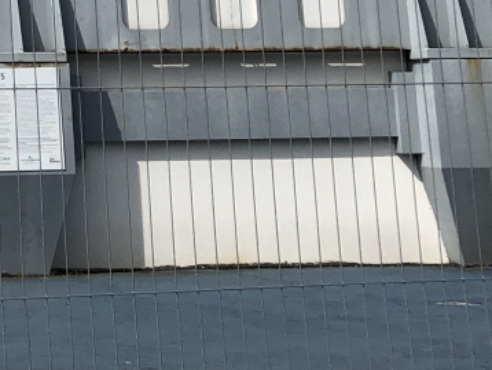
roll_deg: -1.0
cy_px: -342
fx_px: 1778
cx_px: -249
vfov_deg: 10.9
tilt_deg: +14.2
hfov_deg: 14.7
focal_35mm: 125
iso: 25
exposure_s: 1/6024
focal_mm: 3.99
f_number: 1.8
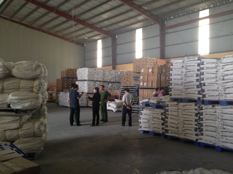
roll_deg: -1.8
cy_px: 87
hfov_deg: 55.4
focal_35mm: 33
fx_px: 222
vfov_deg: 42.9
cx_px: 116
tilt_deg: +5.8
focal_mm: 4.12
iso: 100
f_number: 2.4
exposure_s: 1/20
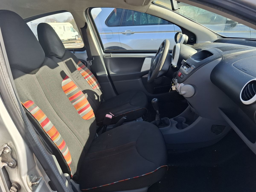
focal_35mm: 23
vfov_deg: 58.9
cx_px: 128
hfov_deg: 73.9
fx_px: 170
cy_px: 96
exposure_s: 1/370
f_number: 1.8
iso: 50
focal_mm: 5.54
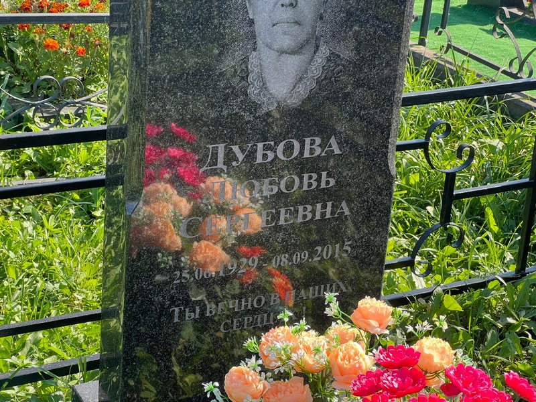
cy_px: 201
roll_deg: -5.3
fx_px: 1192
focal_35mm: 77
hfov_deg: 25.3
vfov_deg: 19.1
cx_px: 268
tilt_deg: -22.2
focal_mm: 9
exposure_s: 1/135
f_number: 2.8
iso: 32
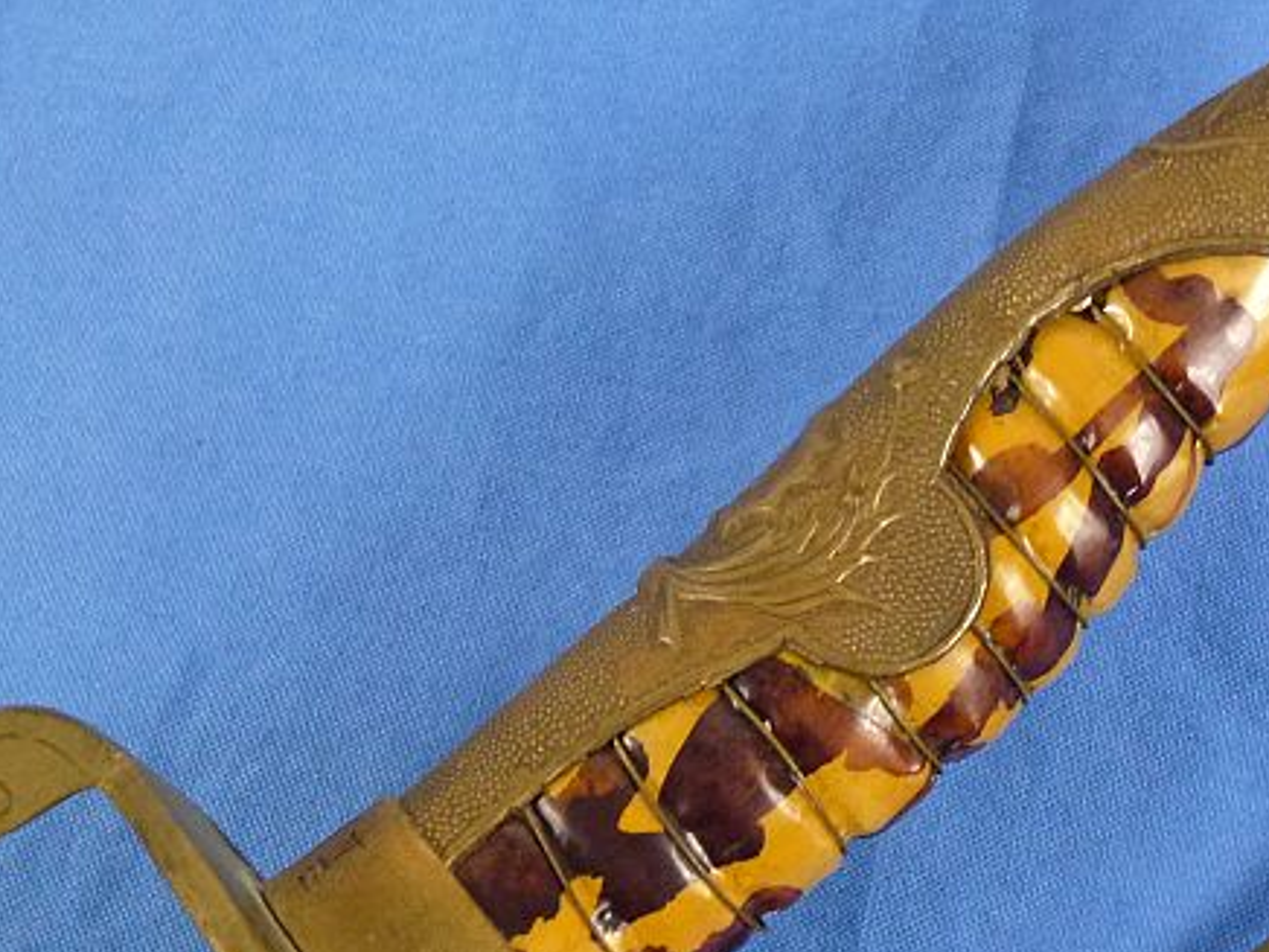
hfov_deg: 21.8
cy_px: 728
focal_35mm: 90
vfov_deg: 16.3
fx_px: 3299
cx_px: 731
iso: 400
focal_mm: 8.7
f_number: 4.1
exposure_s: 1/80
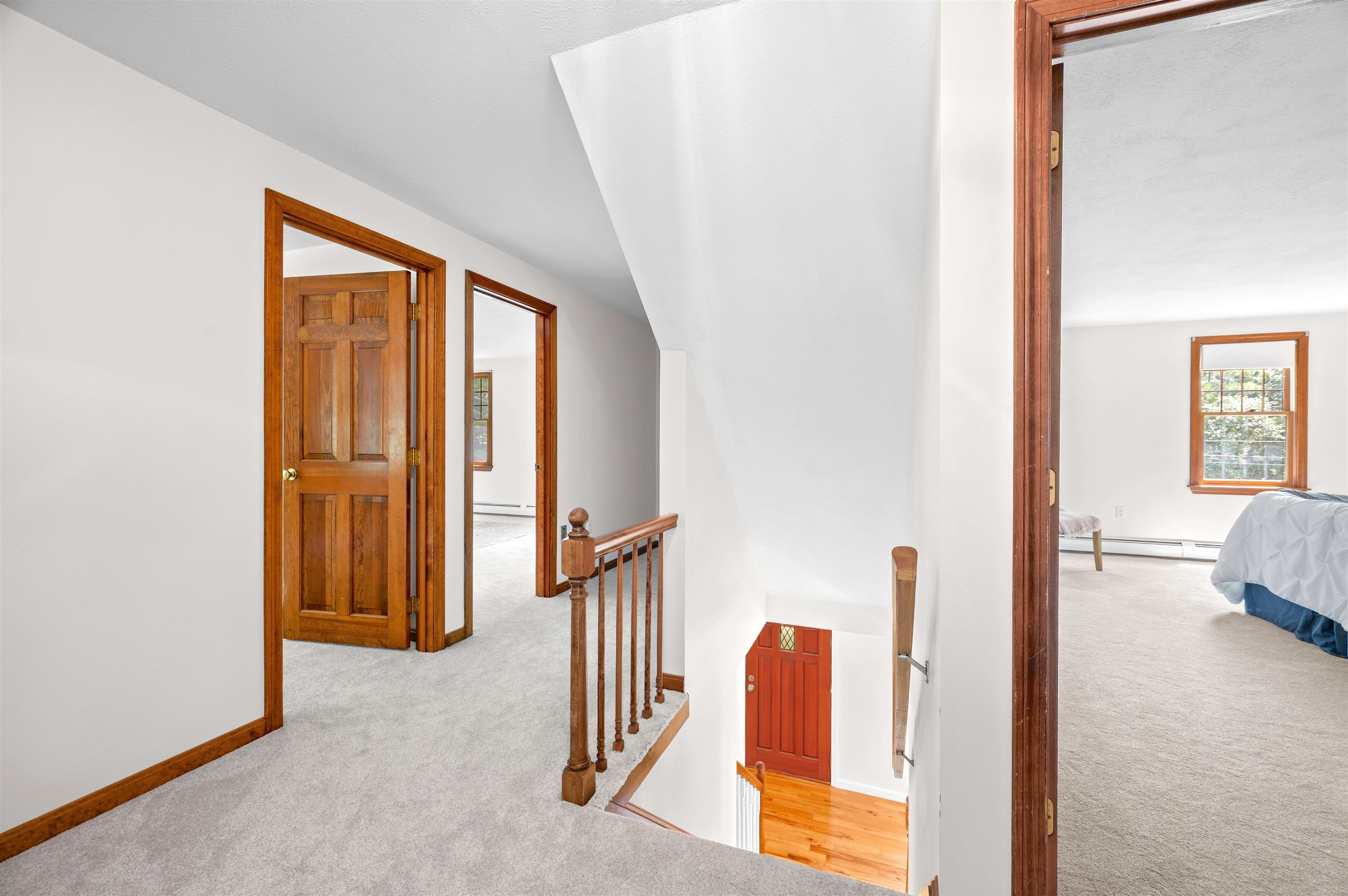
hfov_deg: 102.3
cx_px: 674
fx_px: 542
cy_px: 448
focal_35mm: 14
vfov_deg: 79.1
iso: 250
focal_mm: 14.5
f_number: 7.1
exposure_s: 3
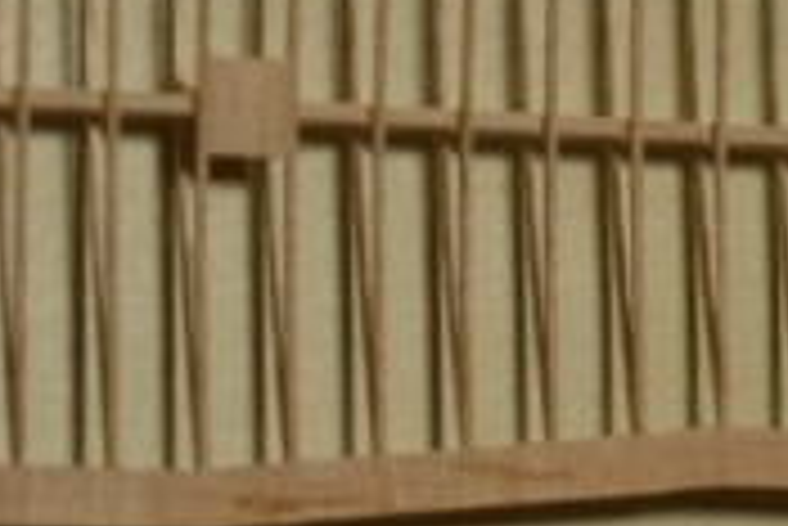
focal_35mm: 343
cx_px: 144
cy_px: -441
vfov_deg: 4.0
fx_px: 7514
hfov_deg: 6.0
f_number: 5
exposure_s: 1/100
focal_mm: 50
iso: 400
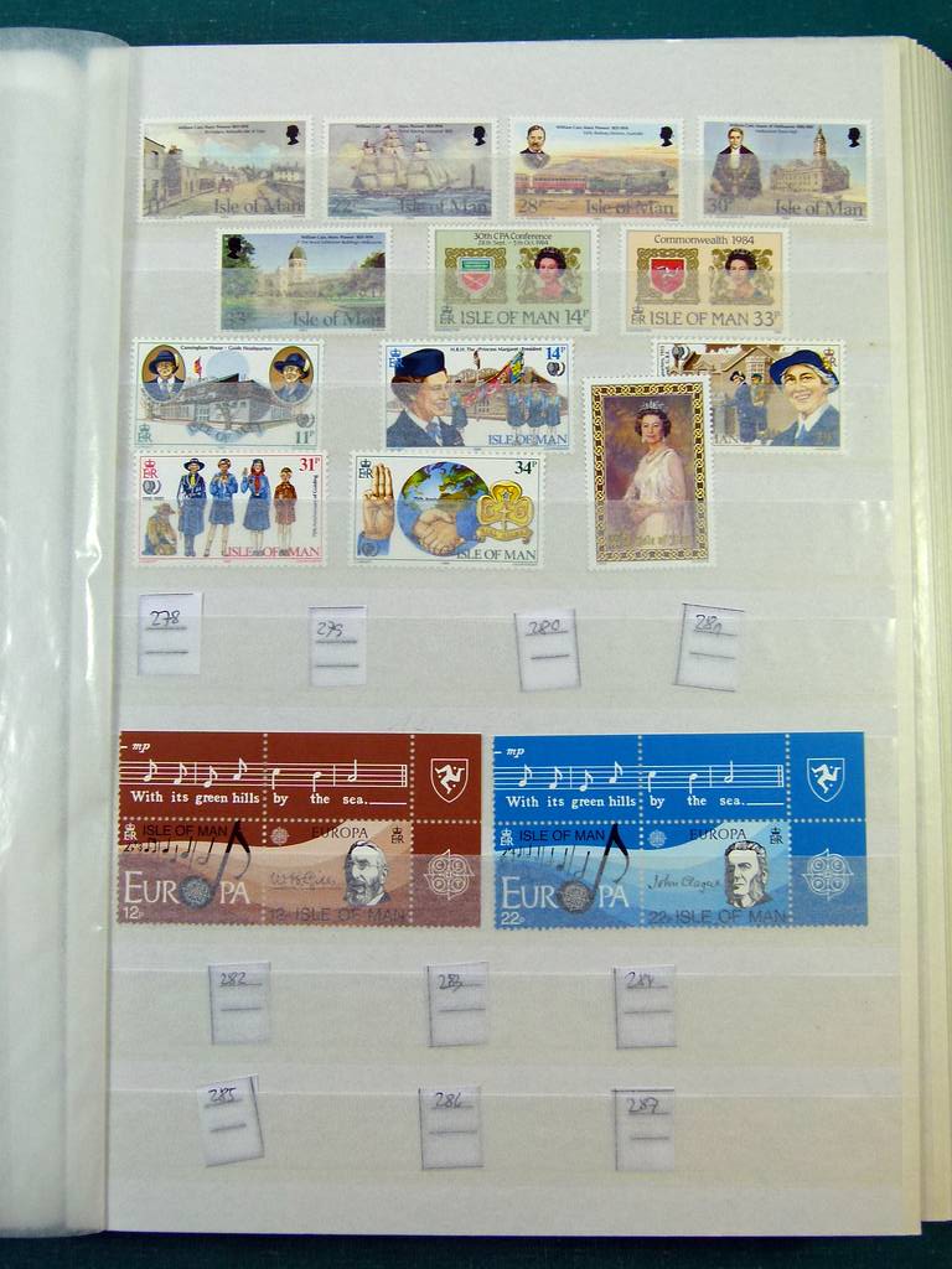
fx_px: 1247
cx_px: 476
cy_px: 634
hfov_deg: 41.8
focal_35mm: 34
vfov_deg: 54.0
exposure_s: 1/125
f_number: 4
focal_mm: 6.2
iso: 100
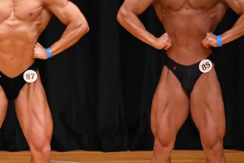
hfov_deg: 3.3
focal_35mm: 633
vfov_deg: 2.2
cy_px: 96
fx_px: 4290
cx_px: -18
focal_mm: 170
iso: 4000
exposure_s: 1/400
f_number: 5.6
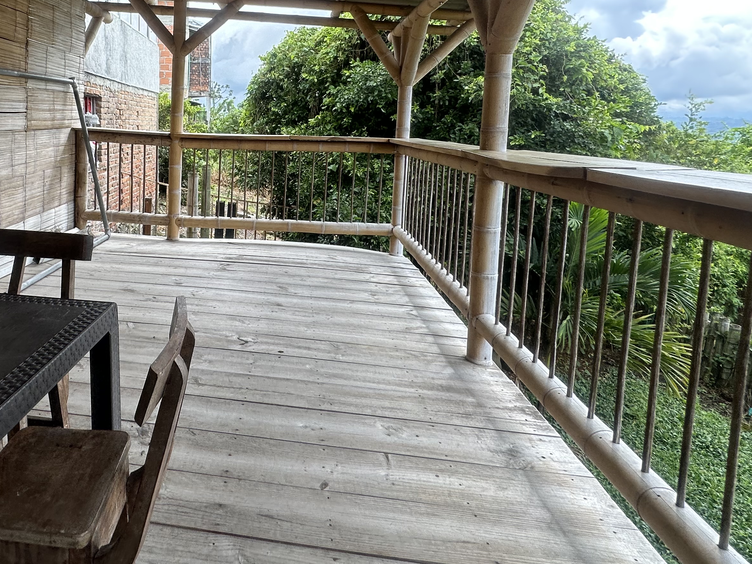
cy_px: 162
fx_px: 521
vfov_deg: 54.9
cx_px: 233
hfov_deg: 69.0
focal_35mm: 24
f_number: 2.2
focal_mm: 2.22
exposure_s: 1/290
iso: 40
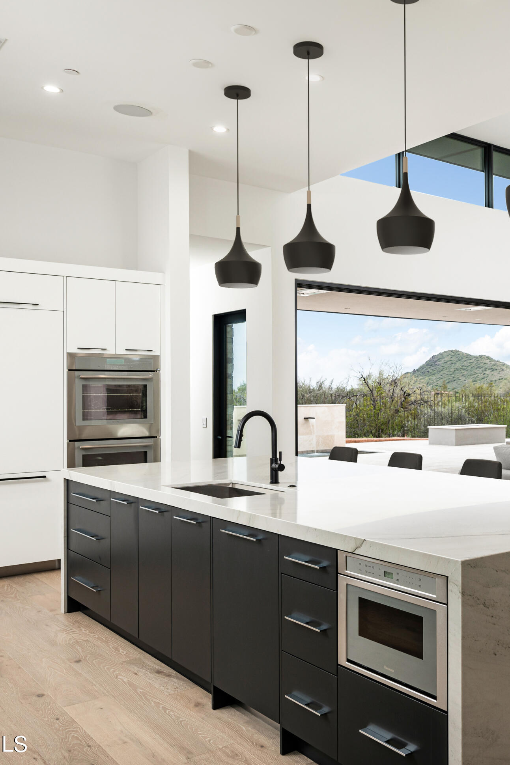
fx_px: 739
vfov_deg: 54.7
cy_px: 386
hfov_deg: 35.2
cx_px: 488
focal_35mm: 35
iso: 320
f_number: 8
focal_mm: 22.5
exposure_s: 1/200
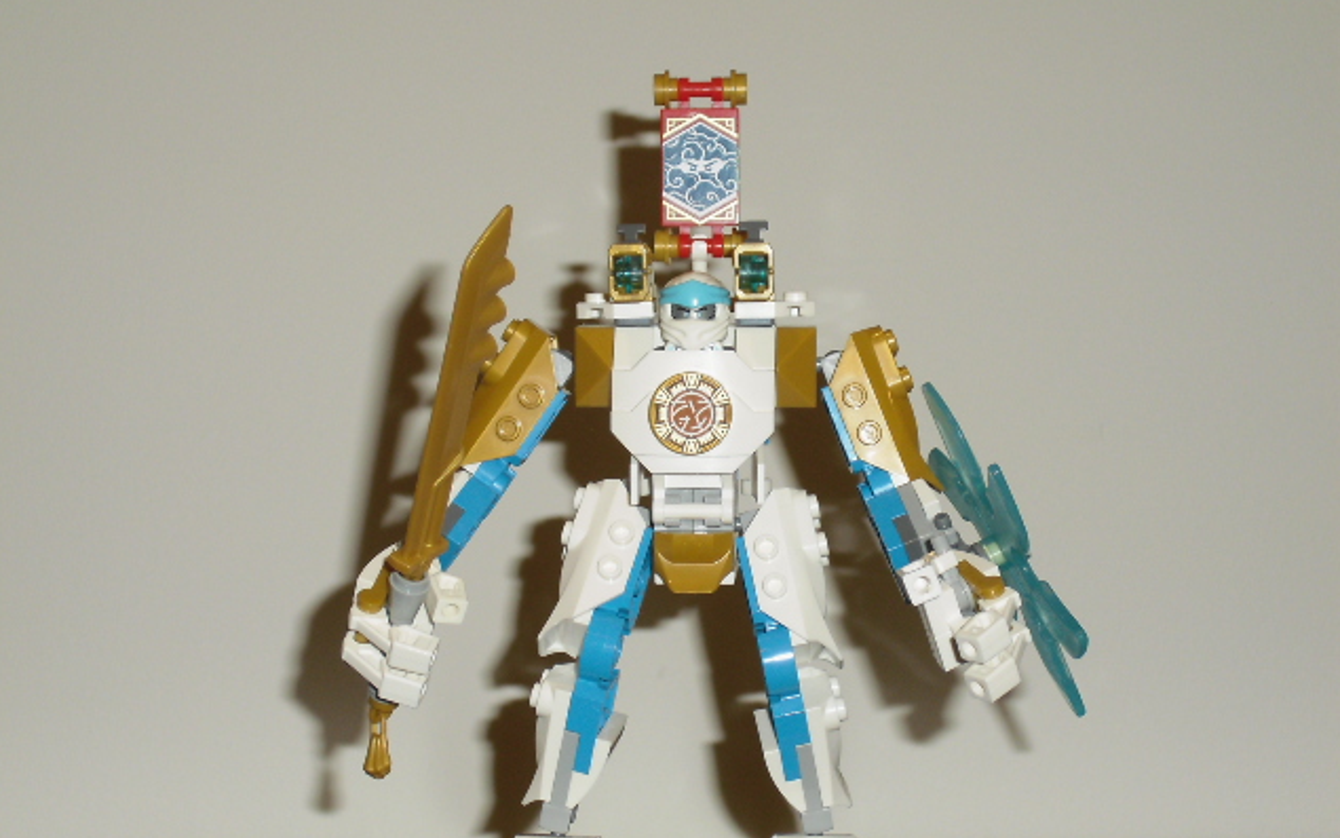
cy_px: 443
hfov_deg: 26.5
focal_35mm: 78
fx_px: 2849
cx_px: 669
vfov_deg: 16.7
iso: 200
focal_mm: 13.1
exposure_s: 1/60
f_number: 4.6
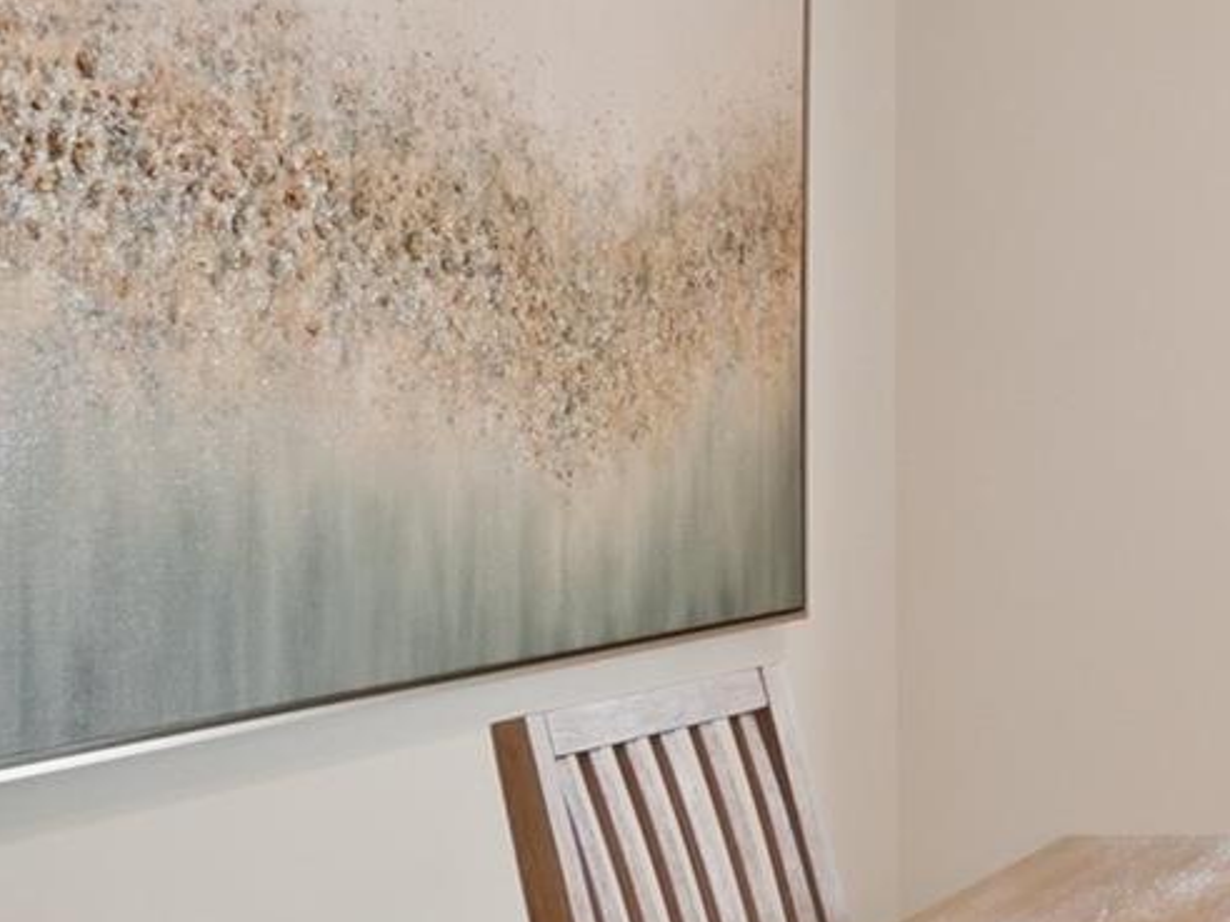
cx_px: 2115
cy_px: 456
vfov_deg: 24.4
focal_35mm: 60
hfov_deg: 22.2
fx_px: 2132
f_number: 8
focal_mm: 10
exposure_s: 1/30
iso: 250
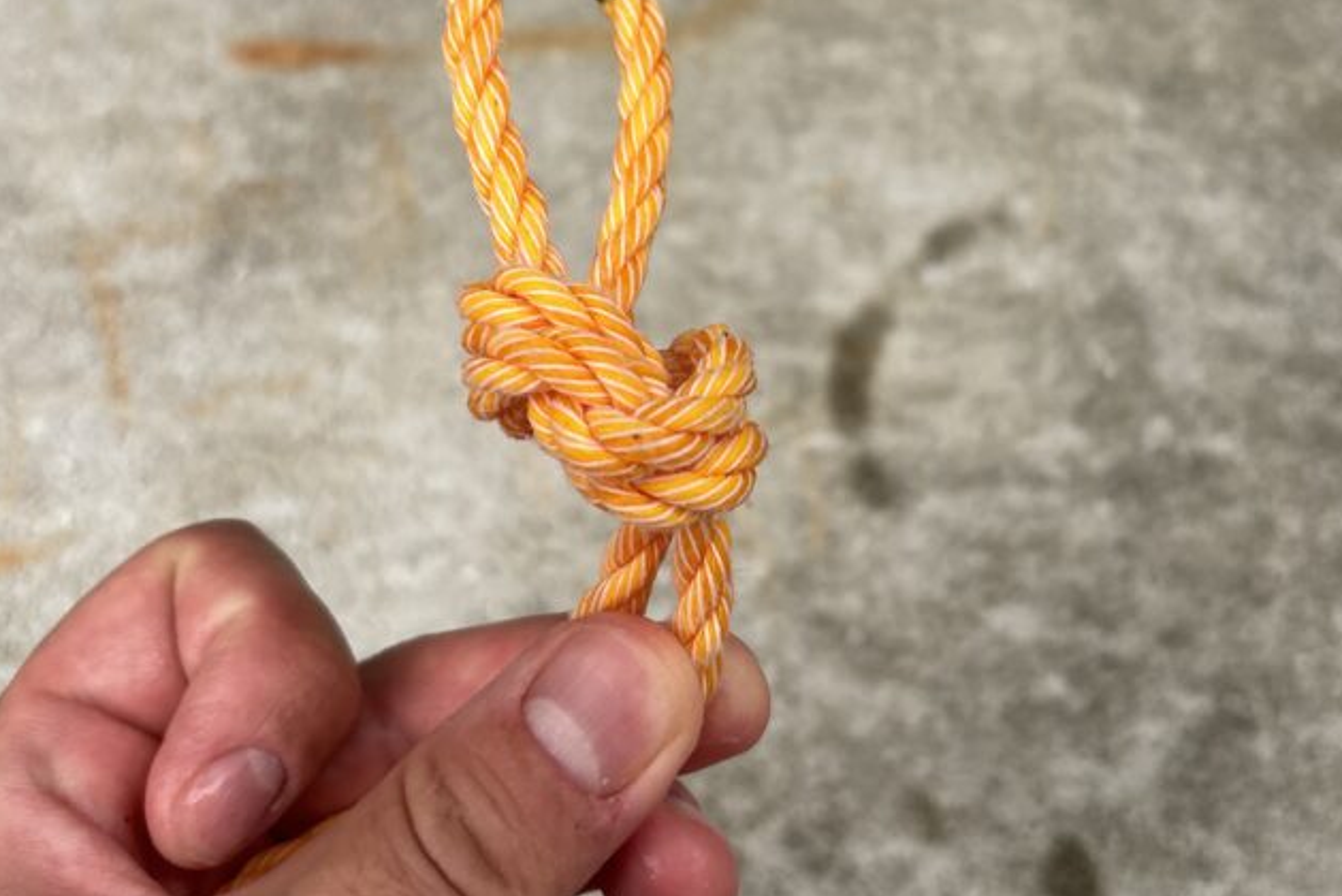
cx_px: 742
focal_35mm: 44
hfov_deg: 44.4
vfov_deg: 30.0
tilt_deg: -68.3
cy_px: 222
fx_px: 1641
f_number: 1.6
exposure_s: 1/121
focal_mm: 5.96
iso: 125
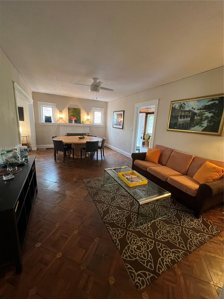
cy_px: 150
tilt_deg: -12.3
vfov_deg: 106.2
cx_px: 112
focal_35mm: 13
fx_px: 112
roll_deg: -2.6
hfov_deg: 89.9
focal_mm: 1.57
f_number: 1.8
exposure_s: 1/60
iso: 400
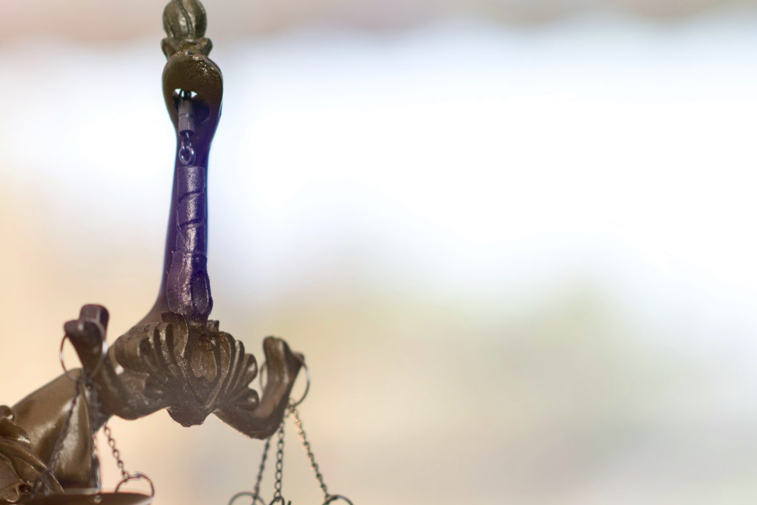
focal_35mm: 184
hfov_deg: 11.2
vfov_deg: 7.4
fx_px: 3869
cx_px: 267
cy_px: 481
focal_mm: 85
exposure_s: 1/320
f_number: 2.8
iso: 50
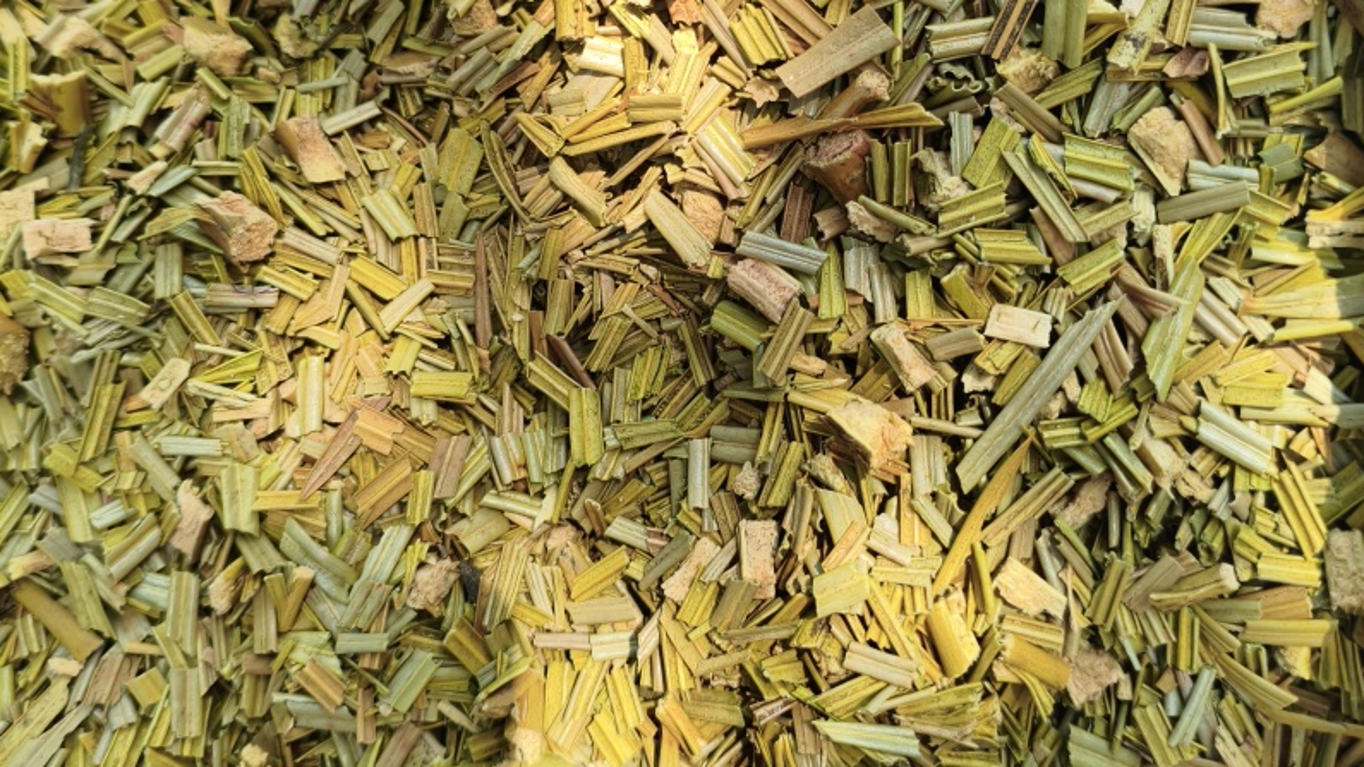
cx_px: 685
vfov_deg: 30.5
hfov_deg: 52.8
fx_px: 1374
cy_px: 164
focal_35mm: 38
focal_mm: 4.94
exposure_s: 1/669
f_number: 1.5
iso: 80
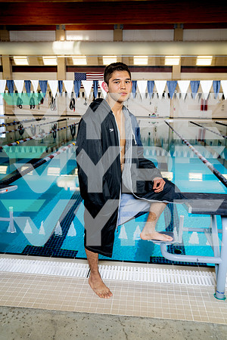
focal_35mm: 31
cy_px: 170
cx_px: 114
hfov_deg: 42.3
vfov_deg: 60.3
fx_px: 293
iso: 320
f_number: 5.6
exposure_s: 1/250
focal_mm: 31
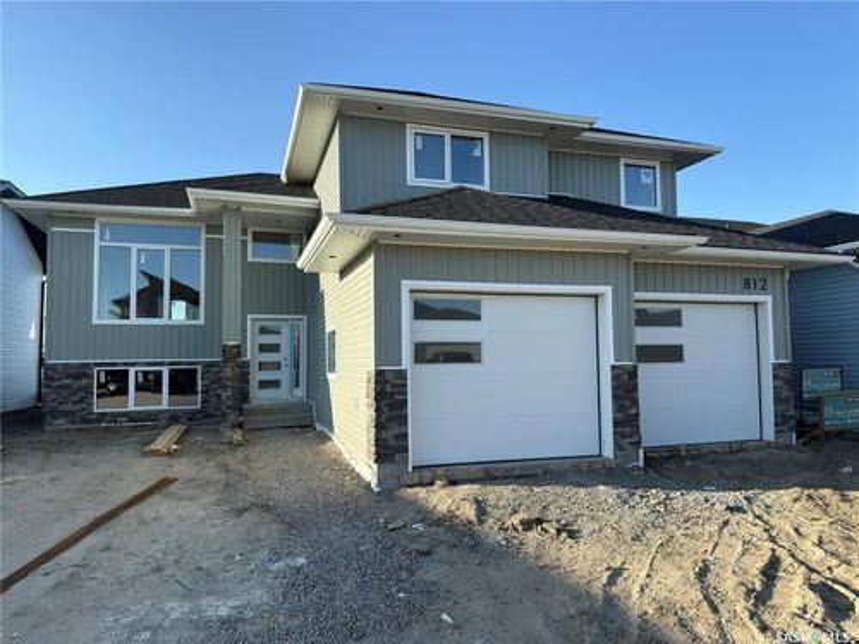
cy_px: 322
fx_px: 596
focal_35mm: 24
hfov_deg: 71.6
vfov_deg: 56.8
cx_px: 430
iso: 64
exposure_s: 1/1767
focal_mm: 6.76
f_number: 1.78
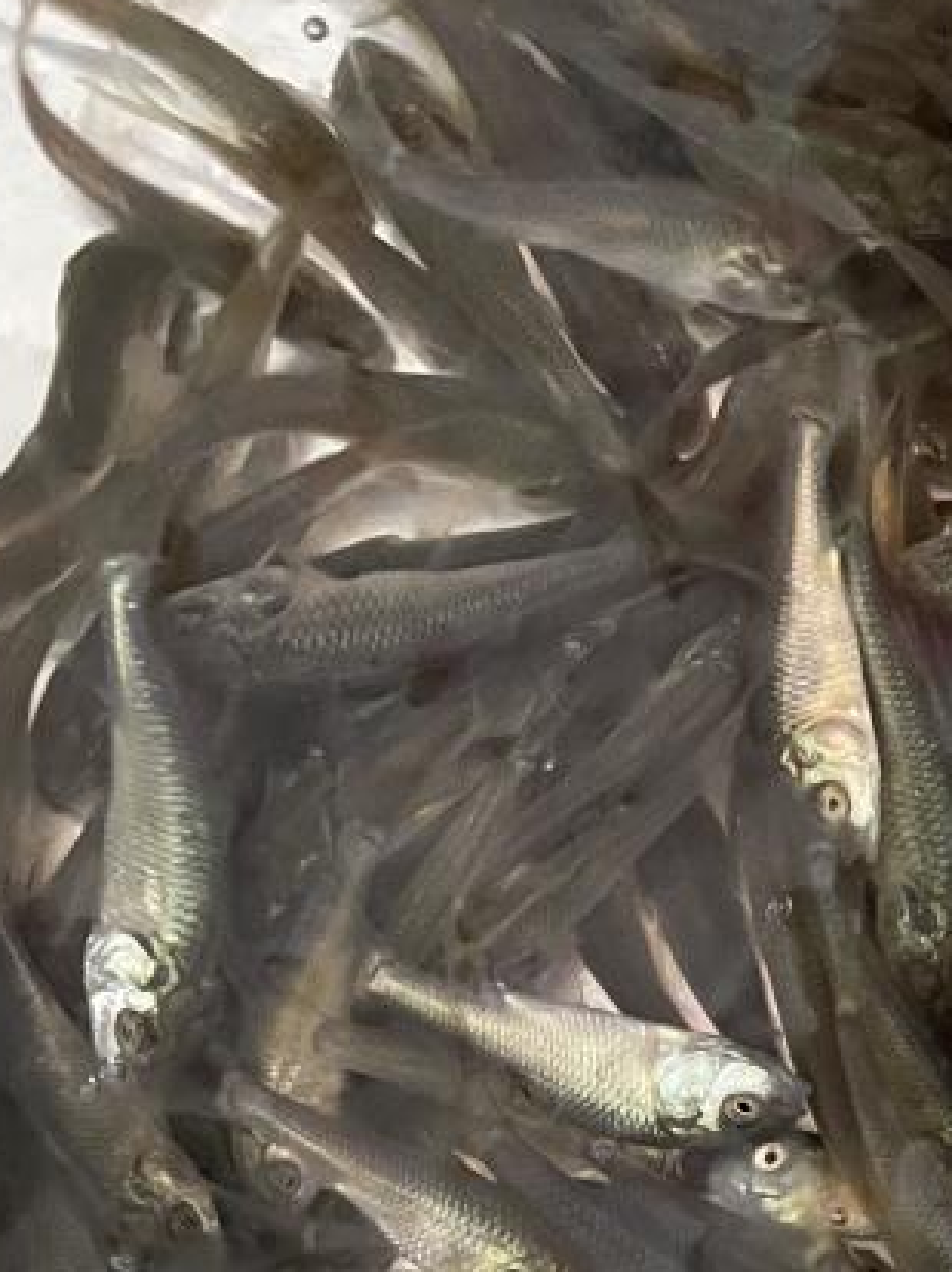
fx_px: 2459
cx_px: 1087
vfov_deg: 27.5
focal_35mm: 67
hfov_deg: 20.7
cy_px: 1246
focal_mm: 4.2
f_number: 1.6
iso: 500
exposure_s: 1/59
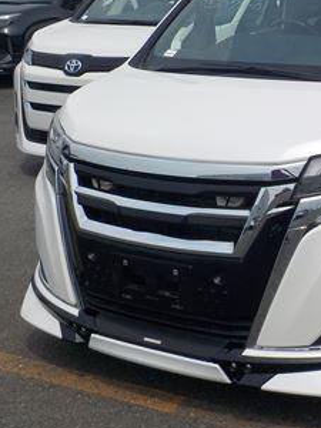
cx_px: 307
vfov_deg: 30.0
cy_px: 140
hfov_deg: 22.2
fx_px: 791
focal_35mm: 64
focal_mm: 4.1
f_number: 6.6
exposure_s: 1/800
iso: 125
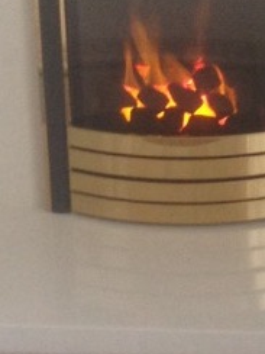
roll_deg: +0.9
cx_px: 153
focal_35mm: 162
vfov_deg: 12.1
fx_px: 1654
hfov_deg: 9.2
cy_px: 49
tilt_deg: -21.0
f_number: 2.4
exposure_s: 1/20
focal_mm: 4.12
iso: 125
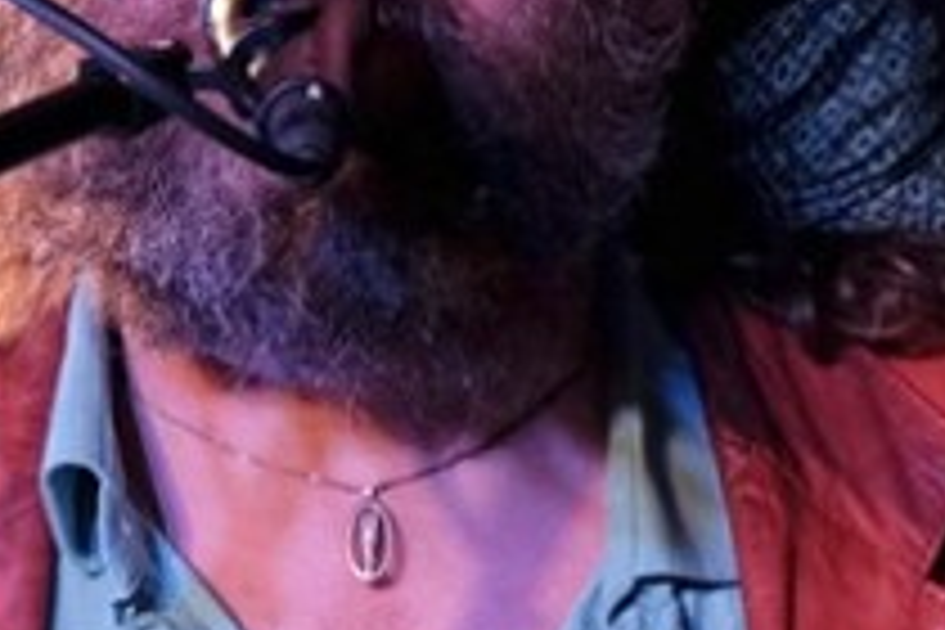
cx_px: 1372
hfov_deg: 3.4
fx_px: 16011
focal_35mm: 610
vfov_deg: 2.3
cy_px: 526
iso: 1600
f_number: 2.8
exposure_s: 1/125
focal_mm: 94.5
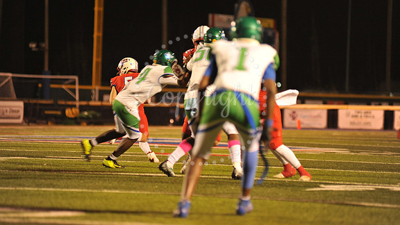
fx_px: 2238
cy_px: 99
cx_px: 201
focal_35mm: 211
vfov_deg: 5.8
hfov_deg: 10.2
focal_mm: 200
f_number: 2.8
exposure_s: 1/200
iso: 2000
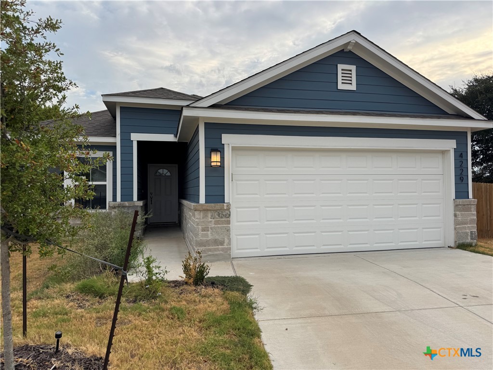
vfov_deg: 56.8
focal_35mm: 24
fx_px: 342
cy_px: 185
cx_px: 246
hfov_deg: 71.6
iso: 80
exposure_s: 1/1721
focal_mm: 6.76
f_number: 1.78
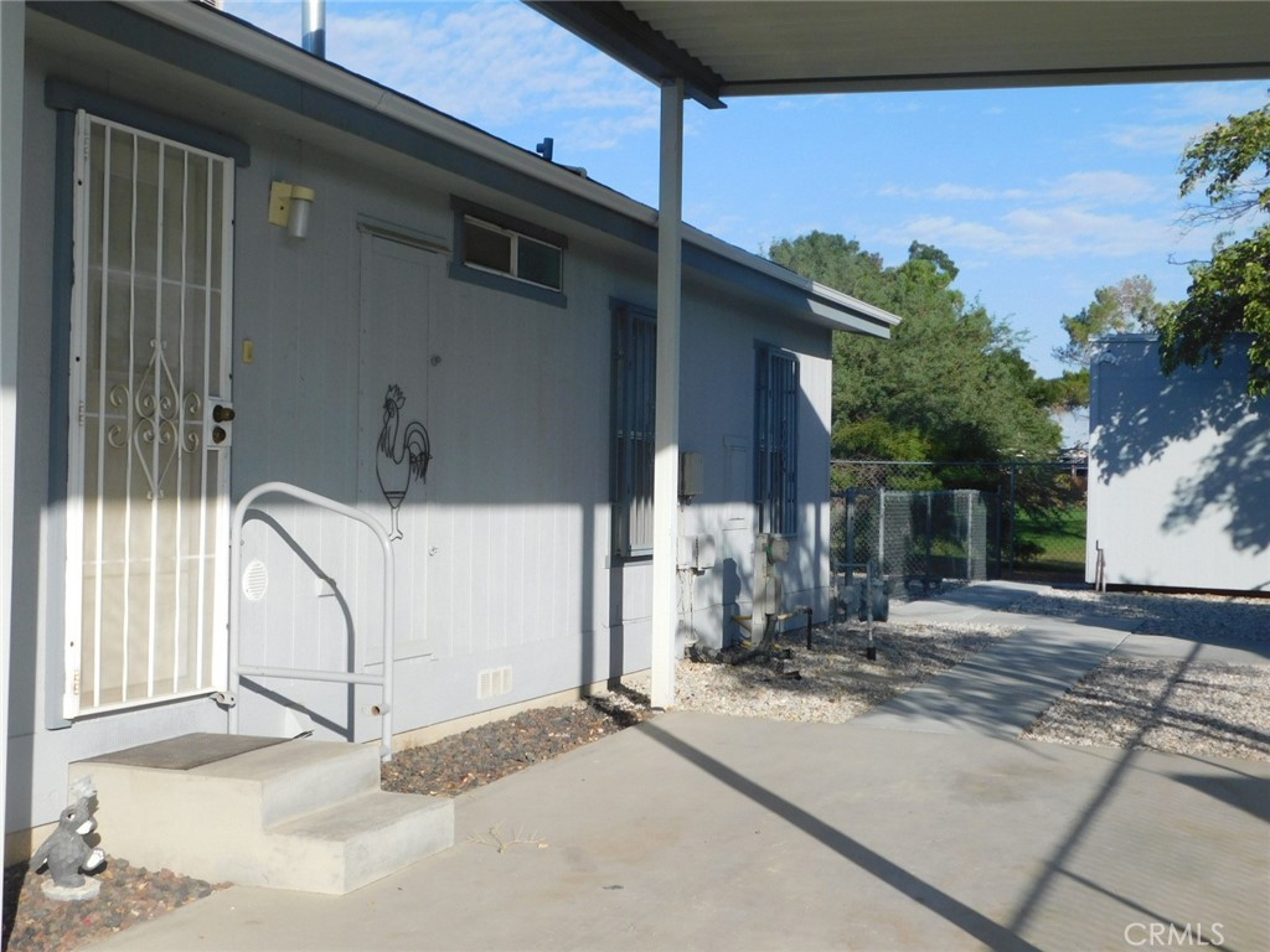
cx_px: 635
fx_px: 1651
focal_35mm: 45
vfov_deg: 32.2
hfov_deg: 42.1
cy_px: 476
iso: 125
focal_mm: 8
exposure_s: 1/1000
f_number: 3.7
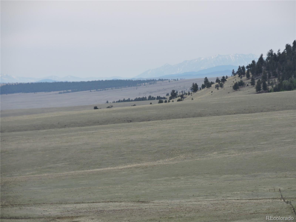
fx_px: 2779
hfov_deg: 6.1
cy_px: 111
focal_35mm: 325
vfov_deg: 4.6
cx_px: 148
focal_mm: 58
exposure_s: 1/250
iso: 100
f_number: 4.8
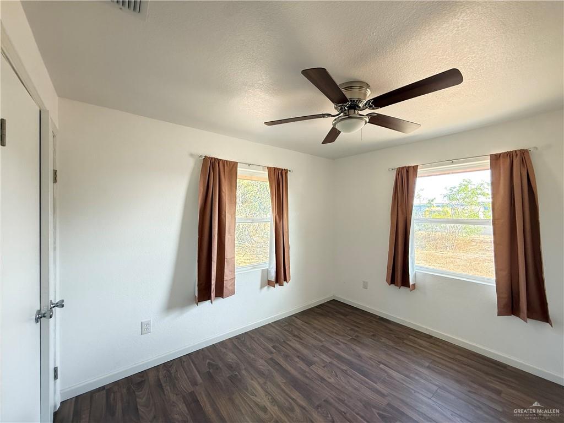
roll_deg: +0.2
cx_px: 282
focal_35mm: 14
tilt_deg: +0.5
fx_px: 228
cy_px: 212
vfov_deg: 85.7
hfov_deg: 102.1
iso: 400
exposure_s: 1/60
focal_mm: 2.22
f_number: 2.2
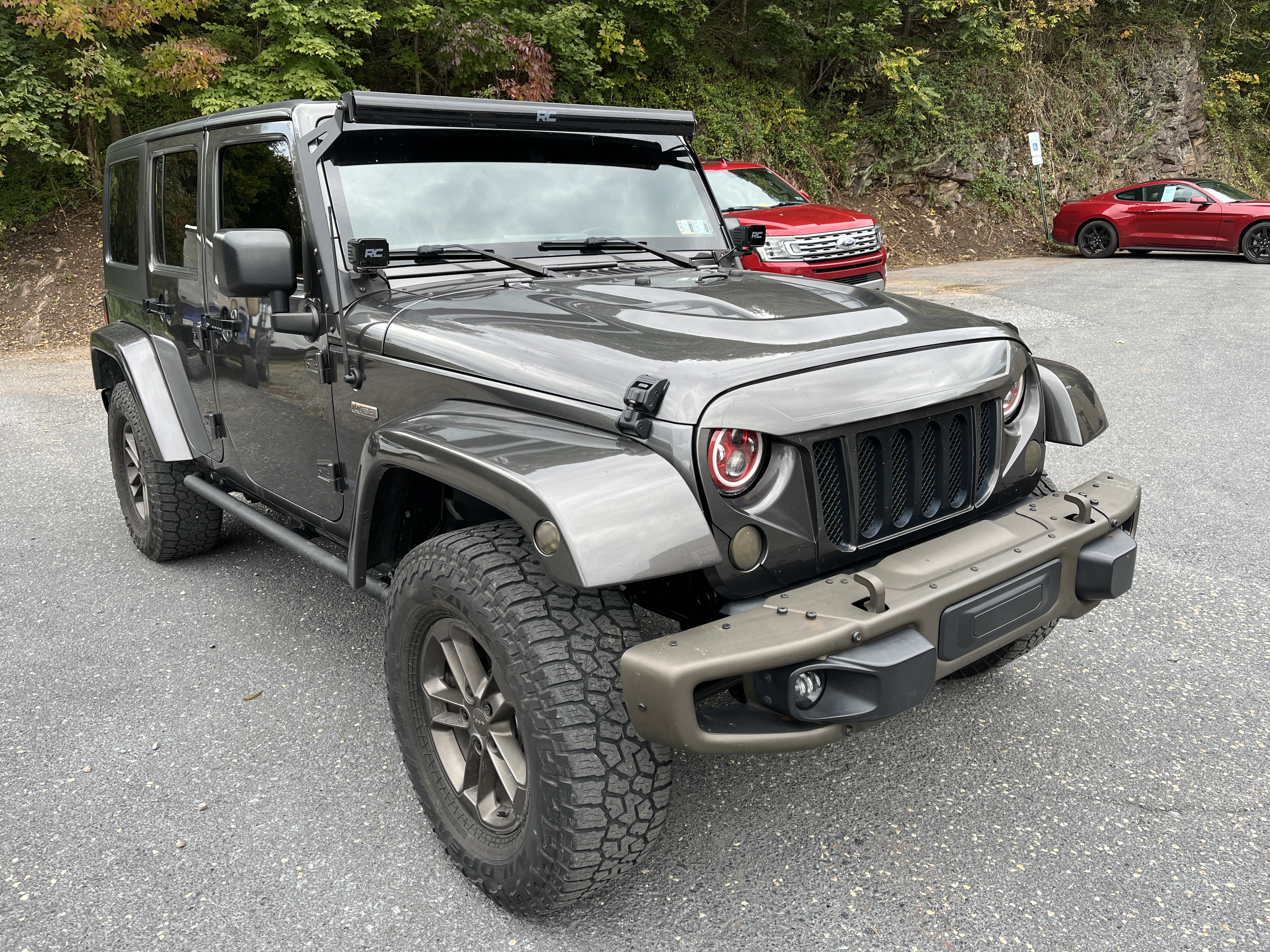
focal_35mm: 26
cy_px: 476
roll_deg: +2.0
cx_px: 635
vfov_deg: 53.1
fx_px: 954
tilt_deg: -15.1
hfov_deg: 67.3
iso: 40
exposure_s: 1/261
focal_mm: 5.1
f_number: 1.6
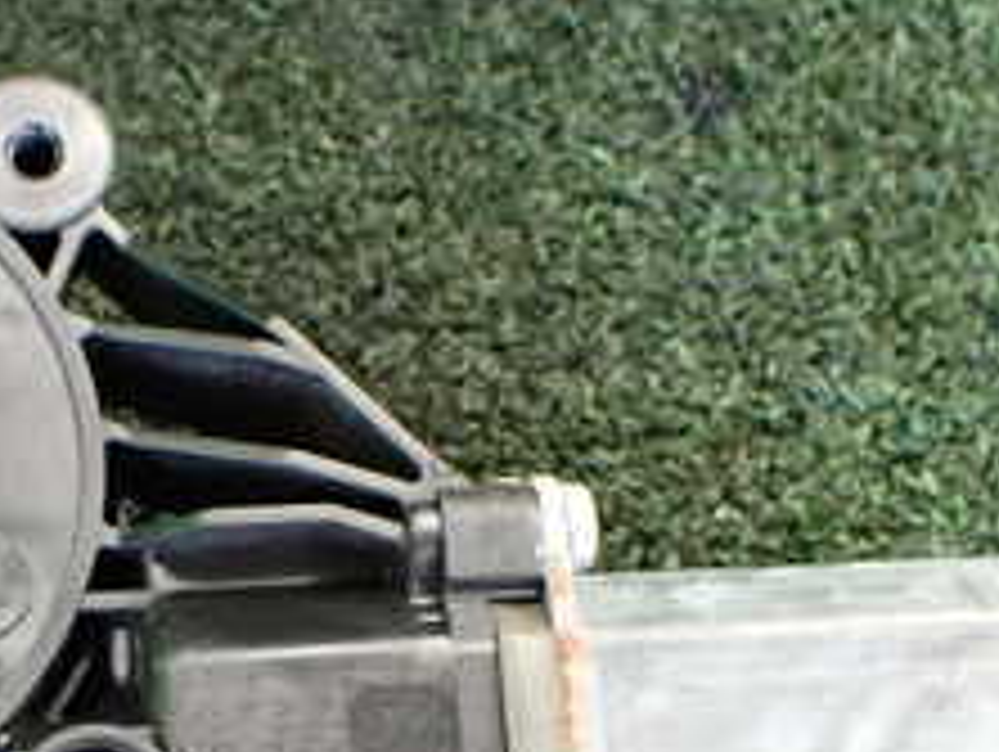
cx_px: 158
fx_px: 2340
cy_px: 680
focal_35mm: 81
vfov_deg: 18.0
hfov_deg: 23.6
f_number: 2.3
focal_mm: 5.4
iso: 320
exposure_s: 1/125
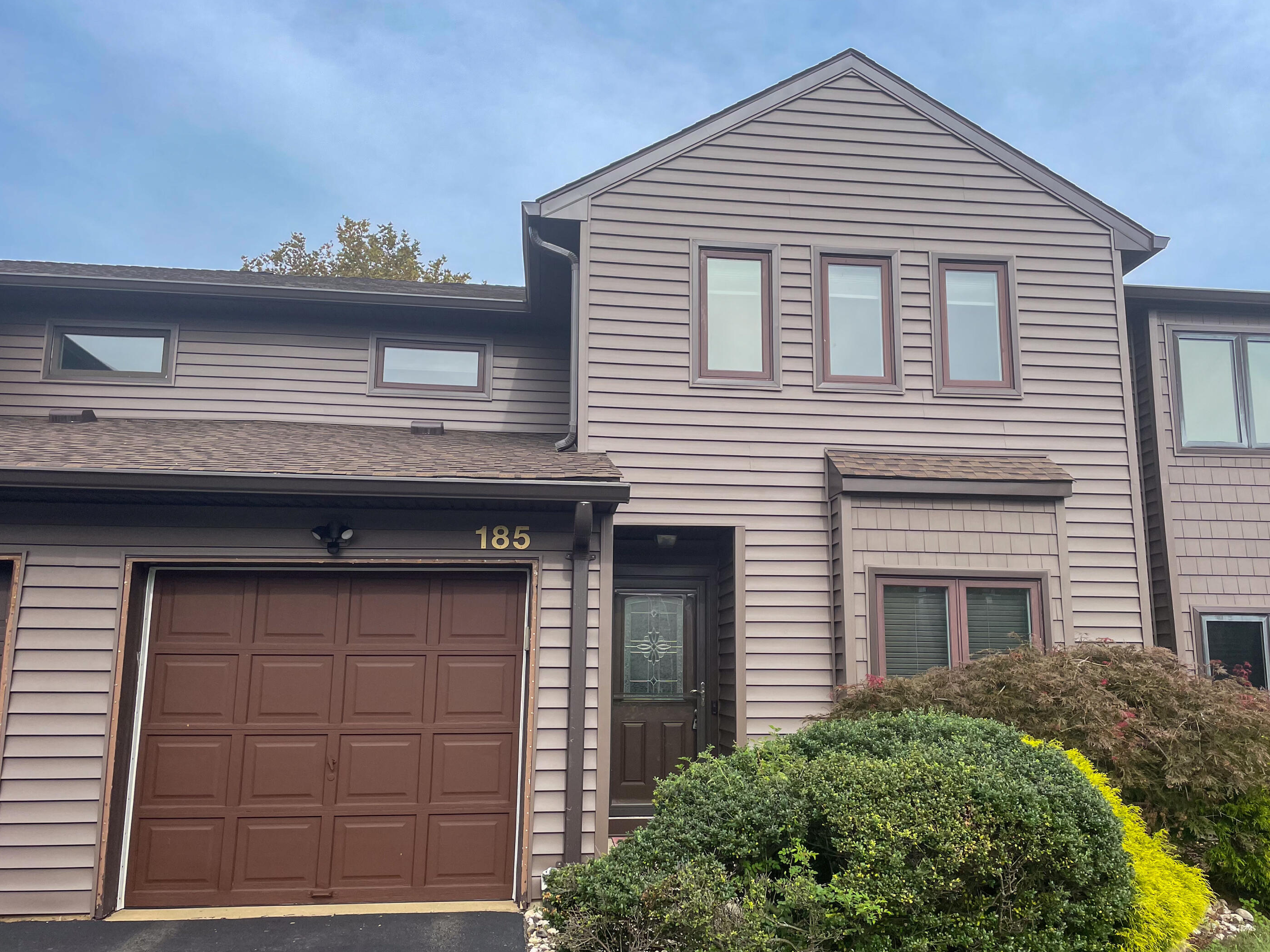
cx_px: 661
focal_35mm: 28
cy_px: 507
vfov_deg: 49.7
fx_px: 1027
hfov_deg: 63.4
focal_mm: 4.2
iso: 32
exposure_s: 1/1500
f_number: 1.6
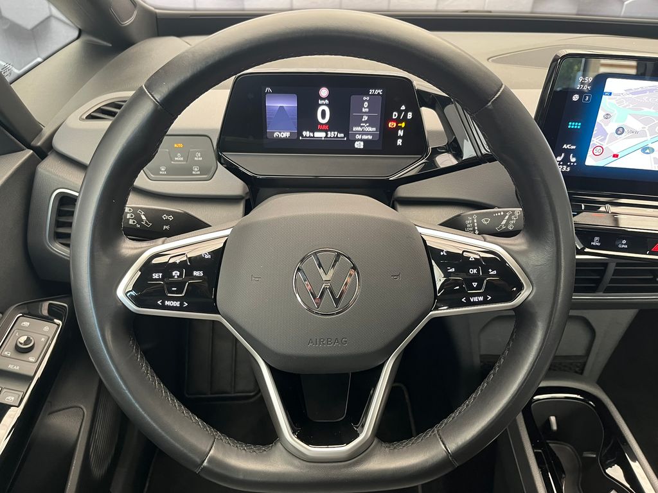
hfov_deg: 67.3
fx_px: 494
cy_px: 246
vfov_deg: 53.1
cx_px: 329
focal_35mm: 26
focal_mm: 5.1
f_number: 1.6
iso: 200
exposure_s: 1/56
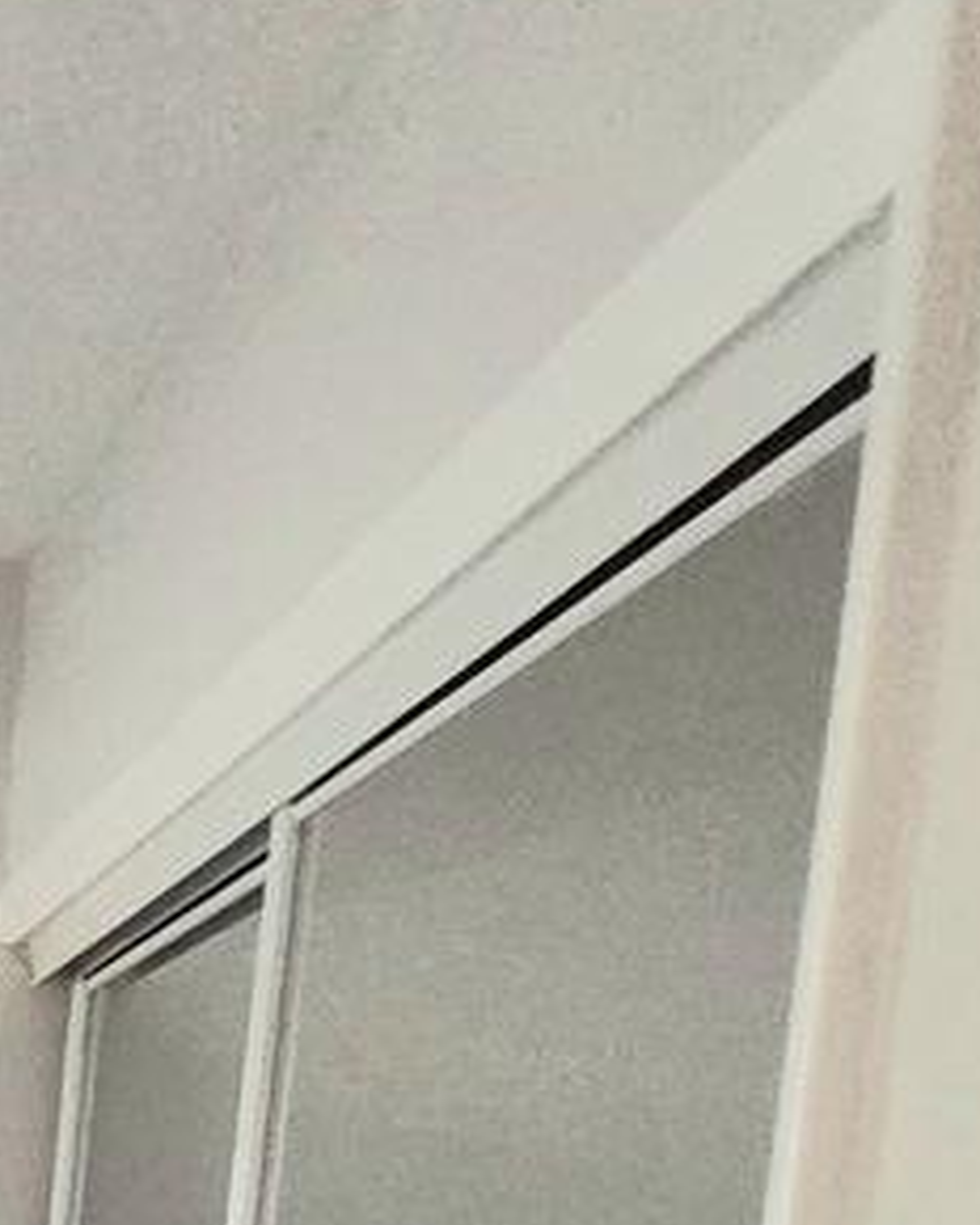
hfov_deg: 13.1
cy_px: 1681
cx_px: -1660
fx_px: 2284
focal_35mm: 63
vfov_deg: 25.1
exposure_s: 1/60.2
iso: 400
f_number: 2.2
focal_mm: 2.2
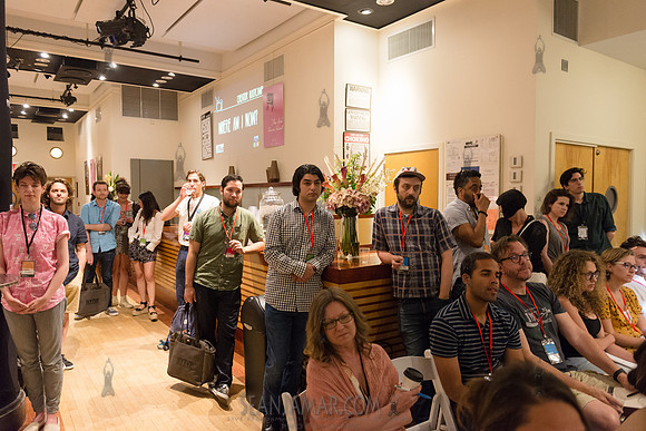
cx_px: 323
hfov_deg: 67.4
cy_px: 216
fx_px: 485
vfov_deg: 48.0
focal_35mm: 27
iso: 3200
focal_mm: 27
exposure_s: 1/200
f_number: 3.5
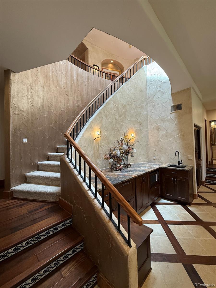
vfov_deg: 102.1
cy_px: 144
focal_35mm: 14
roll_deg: +0.5
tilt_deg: +1.9
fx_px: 116
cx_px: 108
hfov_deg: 85.7
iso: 200
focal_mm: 2.22
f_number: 2.2
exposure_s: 1/120
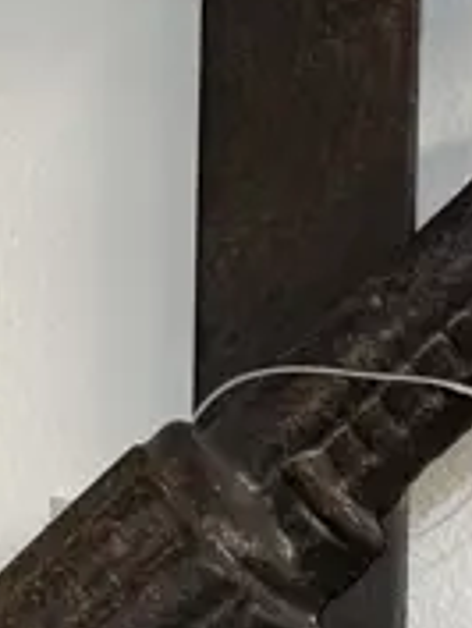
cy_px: 1565
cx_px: 1114
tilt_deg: +0.6
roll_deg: -1.6
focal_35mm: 139
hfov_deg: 9.5
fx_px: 2524
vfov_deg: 11.4
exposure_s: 1/50
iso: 125
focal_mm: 6.86
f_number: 1.78
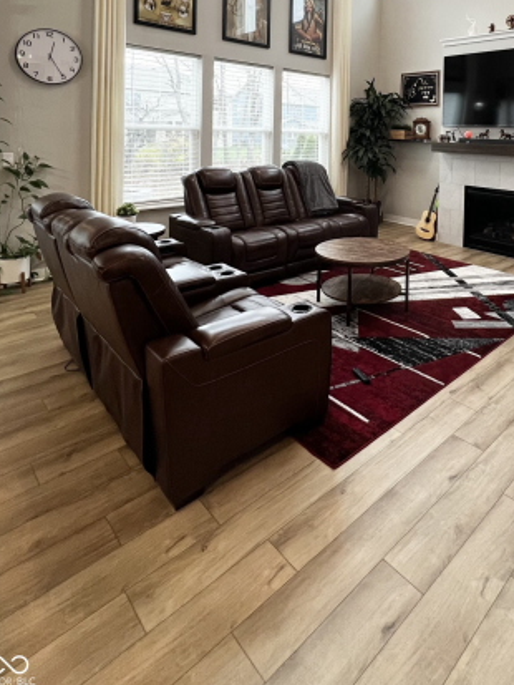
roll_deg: -1.4
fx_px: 416
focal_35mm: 21
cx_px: 380
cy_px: 145
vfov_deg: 71.7
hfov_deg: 60.3
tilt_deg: -1.3
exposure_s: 1/120
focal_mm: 1.57
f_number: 1.8
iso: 200
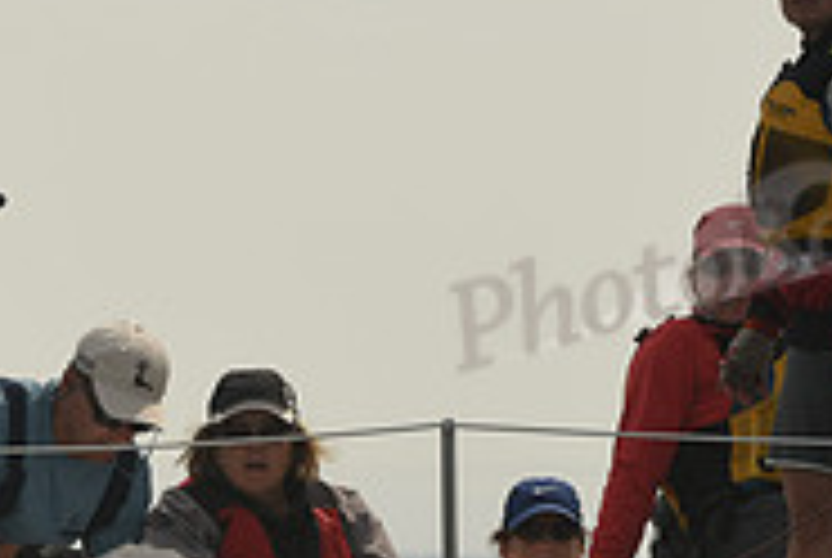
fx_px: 18842
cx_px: 220
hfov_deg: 2.5
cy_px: 551
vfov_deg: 1.7
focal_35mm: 814
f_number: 7.1
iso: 250
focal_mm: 260
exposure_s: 1/1000
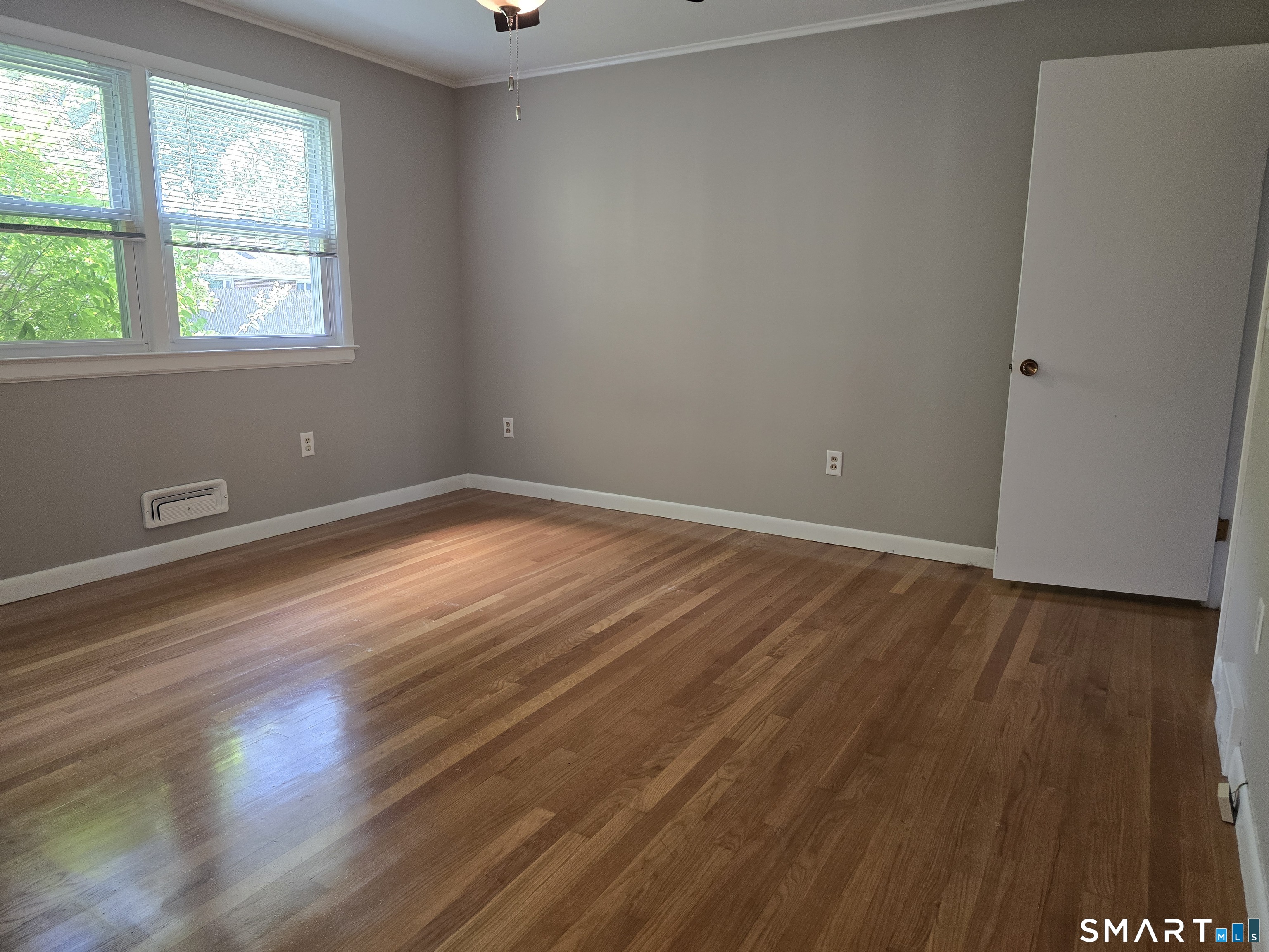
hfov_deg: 73.9
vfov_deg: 58.9
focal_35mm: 23
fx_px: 843
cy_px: 476
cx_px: 634
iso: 320
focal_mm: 6.3
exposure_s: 1/120
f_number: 1.7
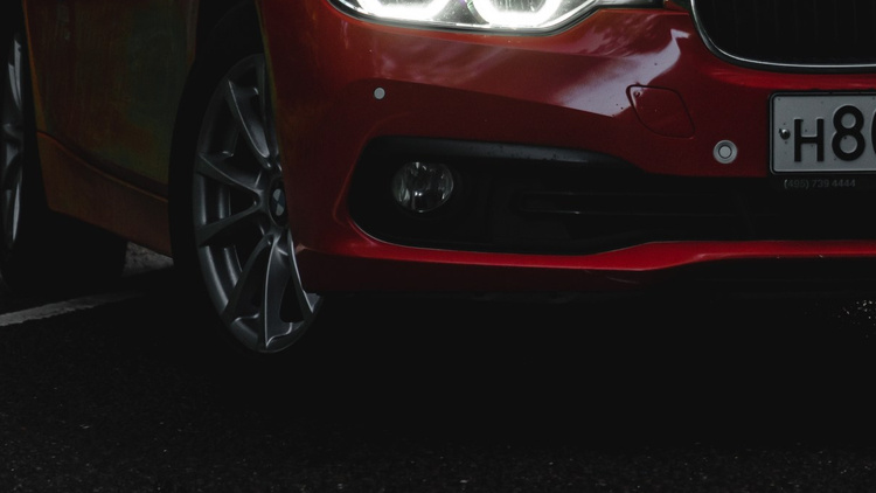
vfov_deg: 5.7
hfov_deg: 10.1
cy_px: -320
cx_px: 990
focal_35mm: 211
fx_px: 4901
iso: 250
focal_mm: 59
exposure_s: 1/125
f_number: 2.8
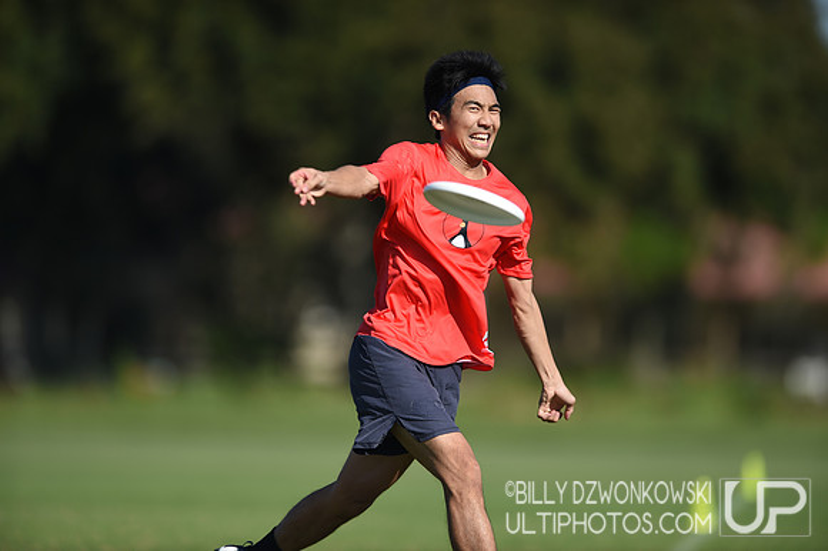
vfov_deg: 3.4
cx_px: 414
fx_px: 9194
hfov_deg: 5.2
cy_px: 276
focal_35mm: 400
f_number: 3.5
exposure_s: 1/2500
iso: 100
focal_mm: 400
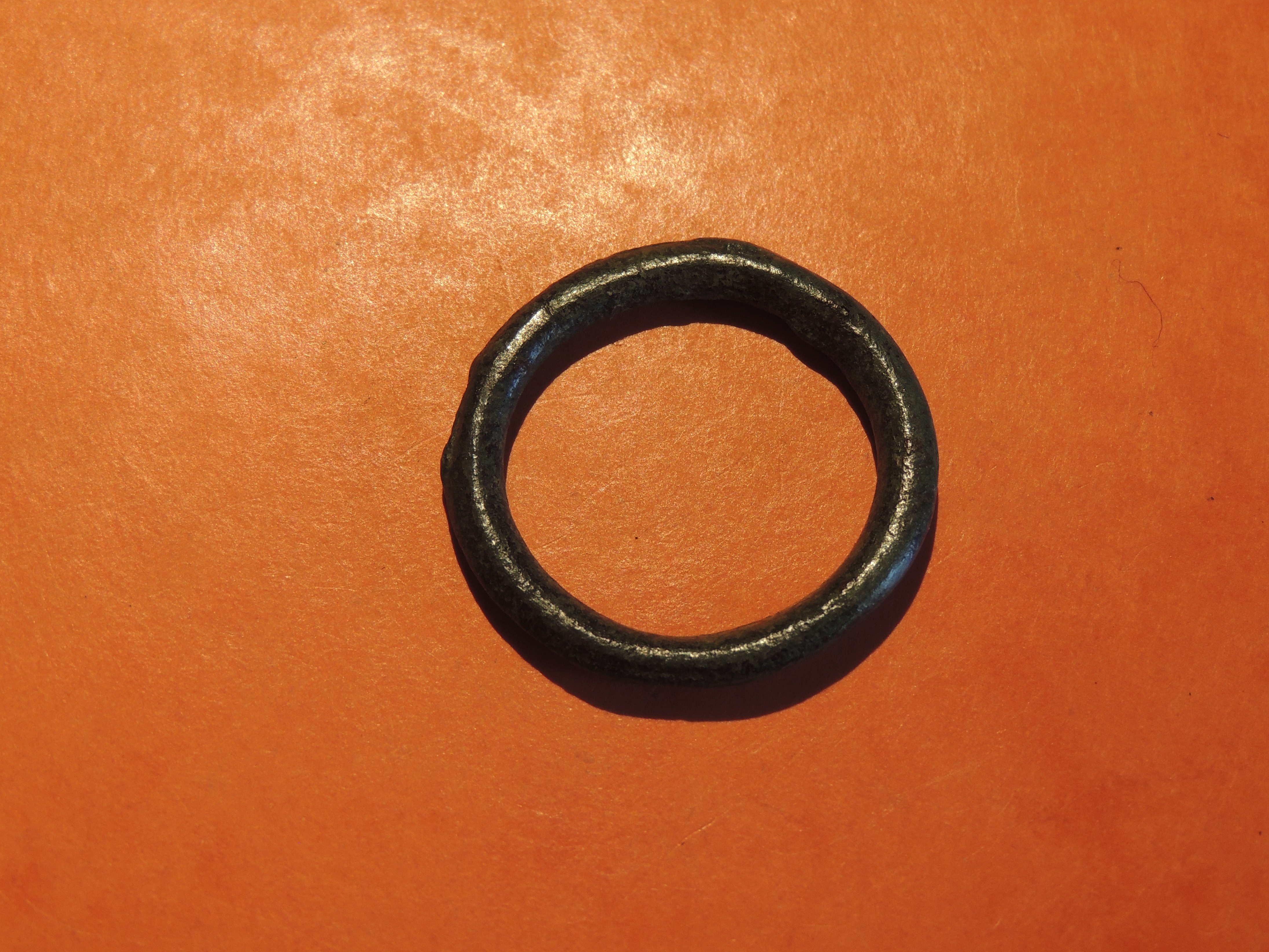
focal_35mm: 63
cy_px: 456
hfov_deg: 30.7
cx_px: 662
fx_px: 2309
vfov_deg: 23.3
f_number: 3.7
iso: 160
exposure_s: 1/60
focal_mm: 10.7
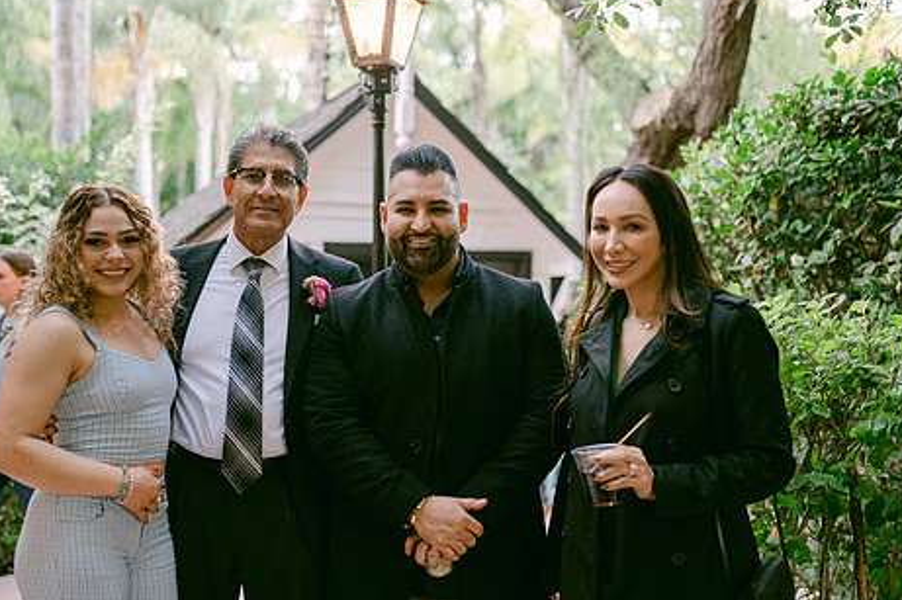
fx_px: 1102
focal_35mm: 44
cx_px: 393
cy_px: 321
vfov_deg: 30.5
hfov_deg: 44.4
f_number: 1.8
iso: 640
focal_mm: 35
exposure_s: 1/160
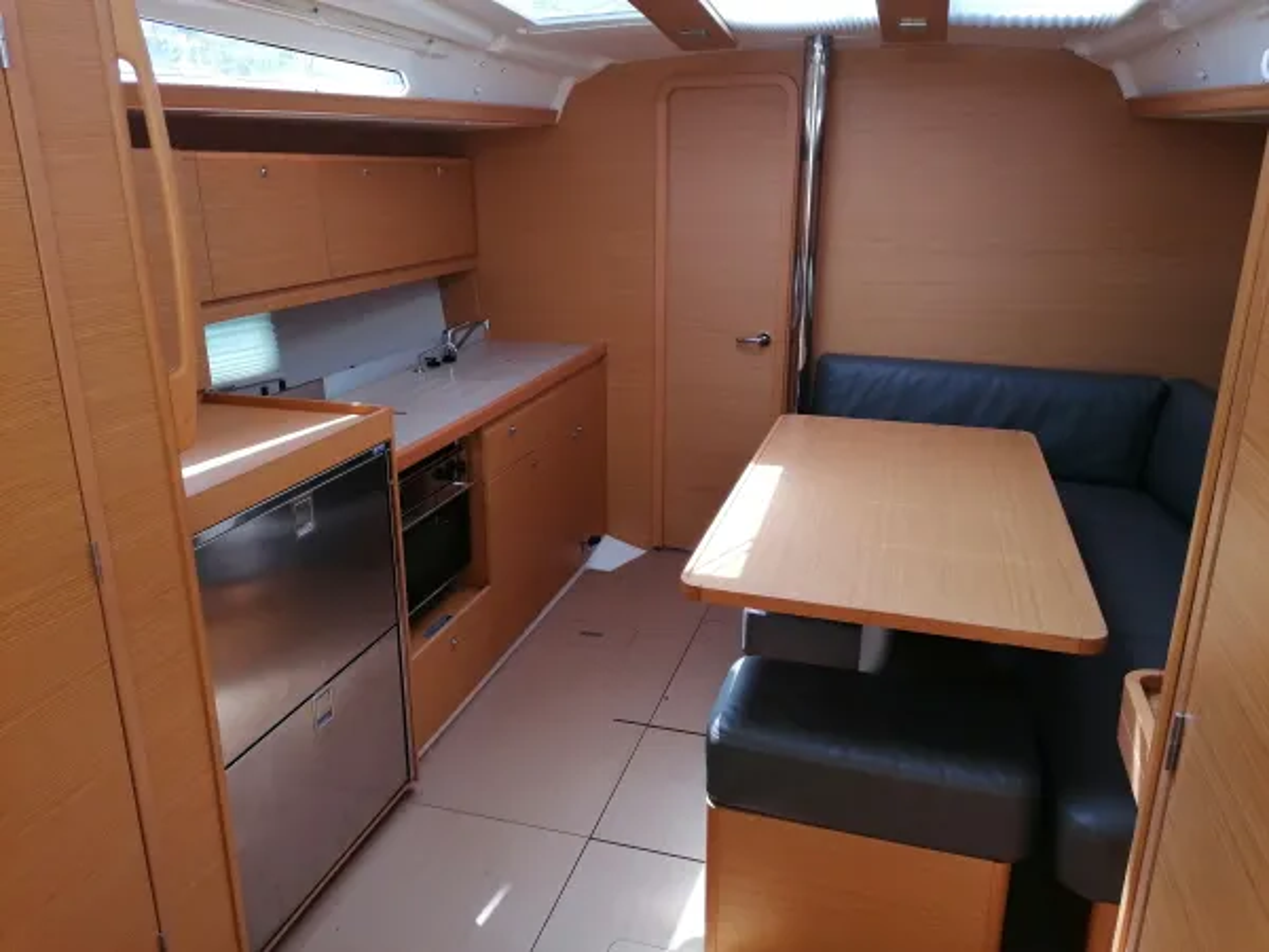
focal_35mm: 27
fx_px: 990
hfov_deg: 65.3
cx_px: 634
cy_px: 476
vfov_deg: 51.4
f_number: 1.8
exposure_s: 1/100
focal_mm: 4.75
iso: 64
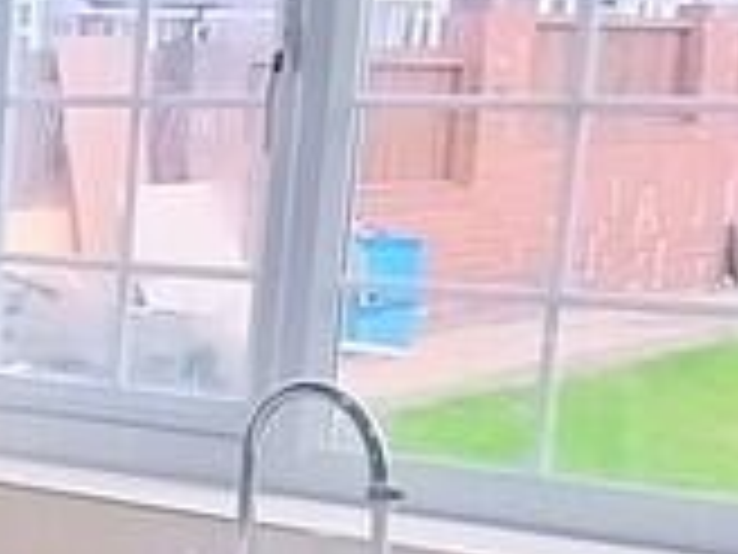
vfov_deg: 14.6
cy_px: 540
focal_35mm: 100
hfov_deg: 16.7
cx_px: -544
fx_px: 2132
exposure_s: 1/100
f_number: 2.2
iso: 170
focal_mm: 1.66
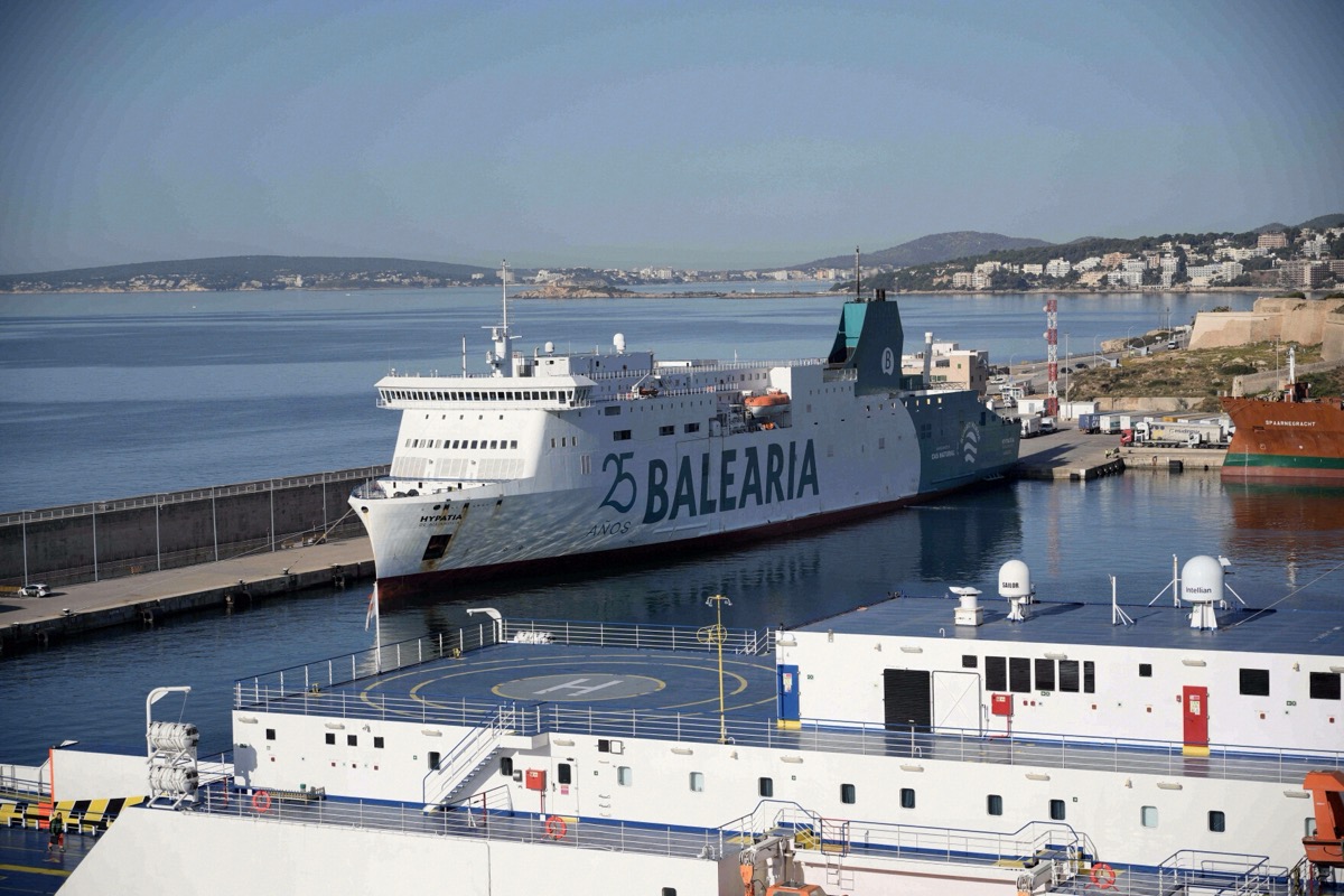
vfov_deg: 19.5
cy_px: 448
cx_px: 672
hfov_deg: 28.8
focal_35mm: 70
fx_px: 2613
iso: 100
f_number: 4
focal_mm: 70
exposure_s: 1/2000
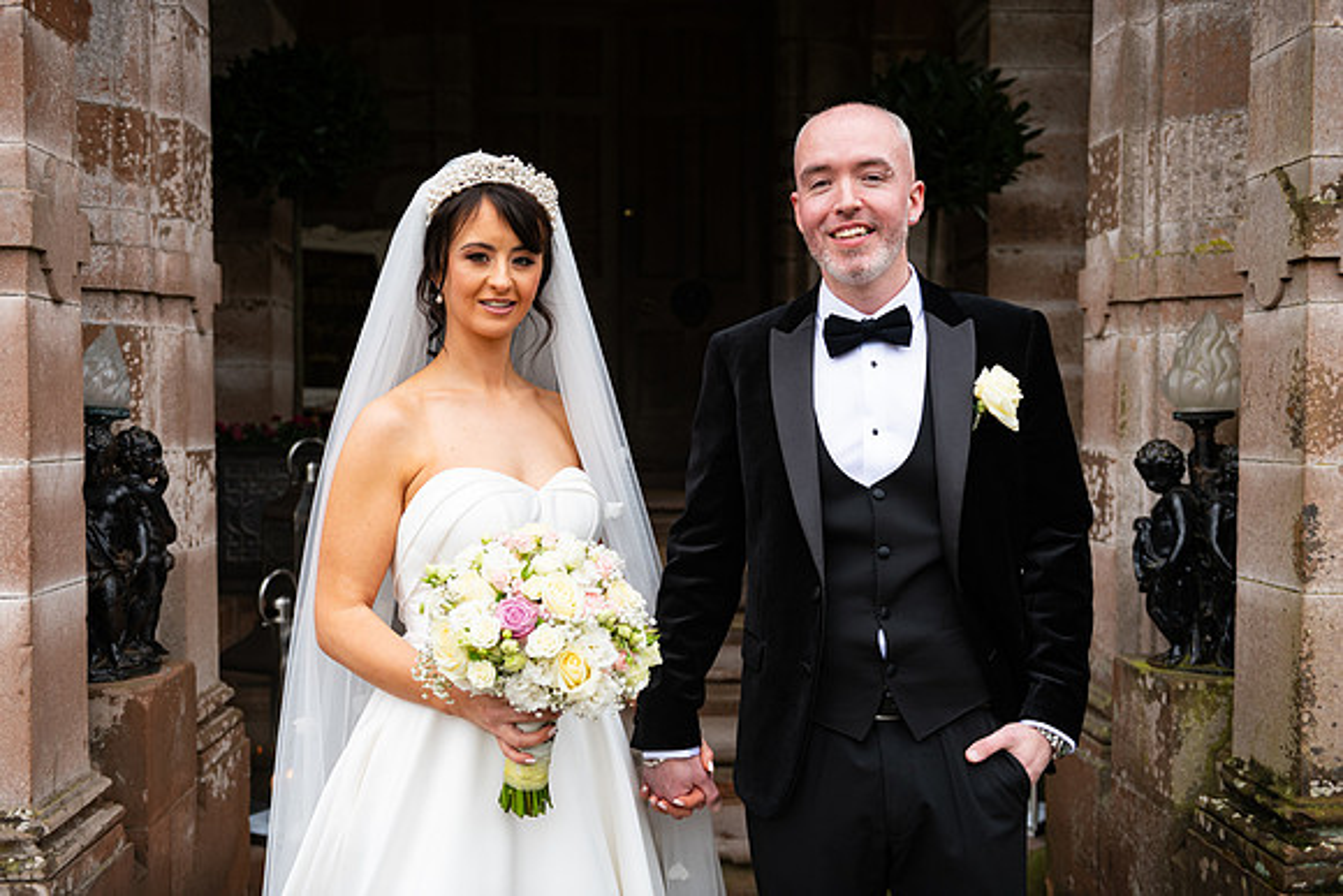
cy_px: 448
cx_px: 672
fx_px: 1418
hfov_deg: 50.7
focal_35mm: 38
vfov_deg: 35.1
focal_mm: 38
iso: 200
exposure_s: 1/160
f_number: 3.5
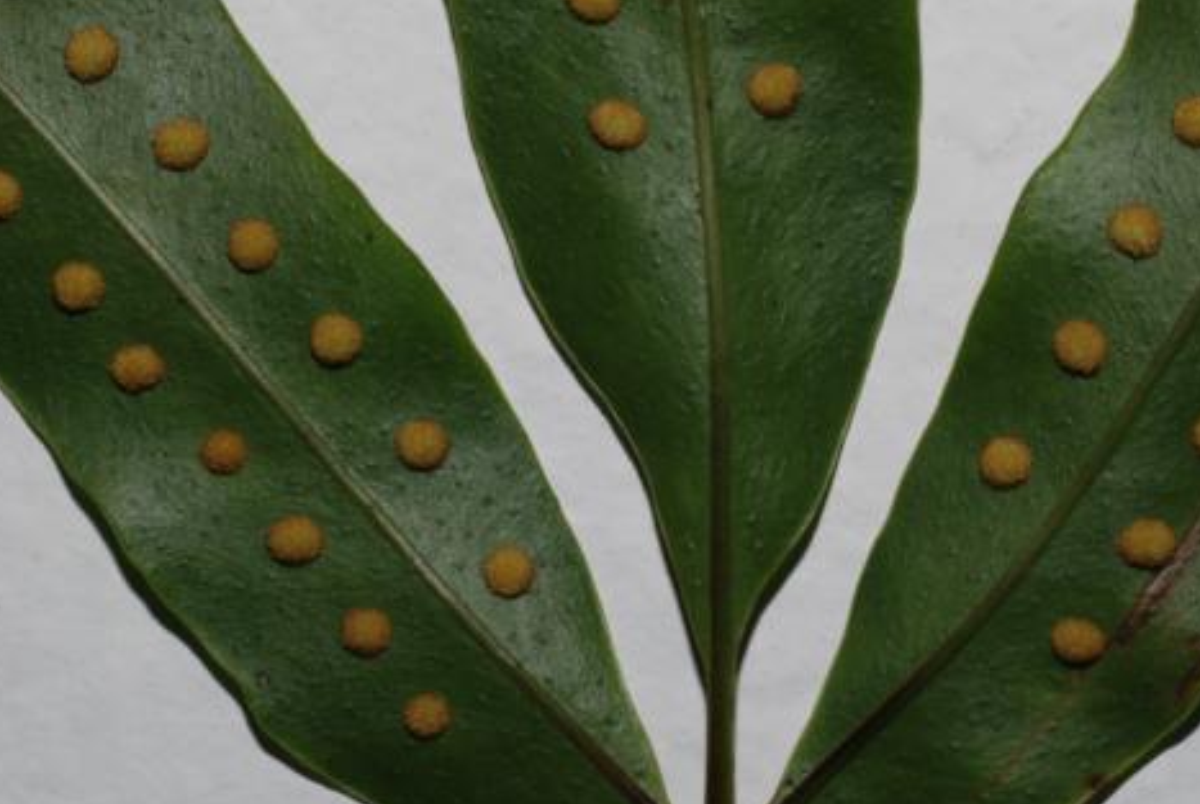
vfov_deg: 10.2
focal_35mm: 135
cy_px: 385
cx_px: 753
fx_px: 4507
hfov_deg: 15.1
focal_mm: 70
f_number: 22
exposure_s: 1/60
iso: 200
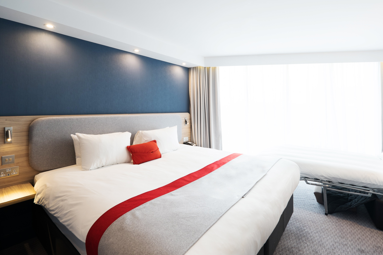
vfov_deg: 73.7
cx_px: 187
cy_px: 124
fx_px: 170
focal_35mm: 16
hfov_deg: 96.7
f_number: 4
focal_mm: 10
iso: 200
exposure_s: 1/20
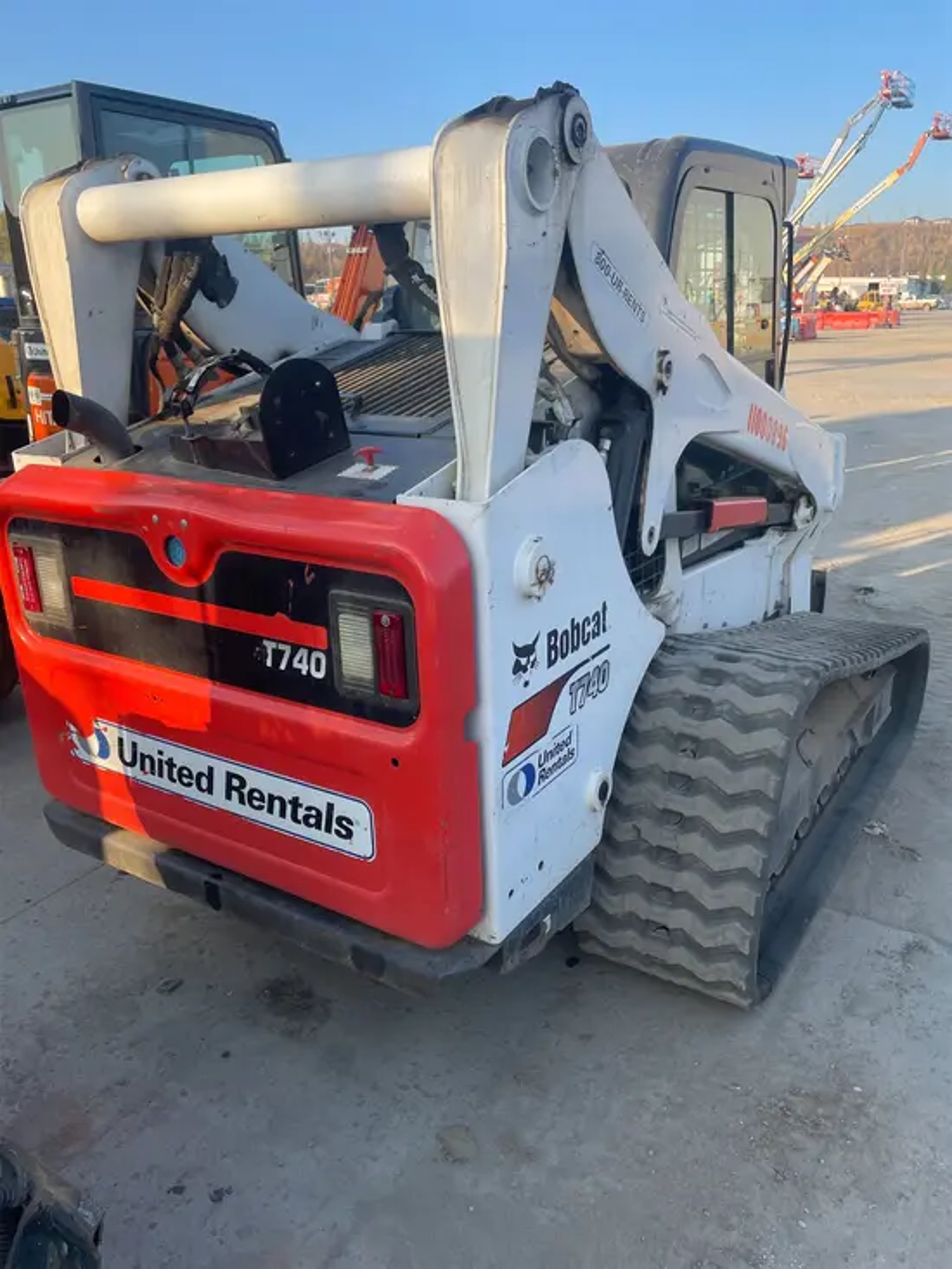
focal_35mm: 26
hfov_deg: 53.1
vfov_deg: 67.3
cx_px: 476
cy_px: 634
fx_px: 953
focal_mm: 4.2
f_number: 1.6
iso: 50
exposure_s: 1/1052
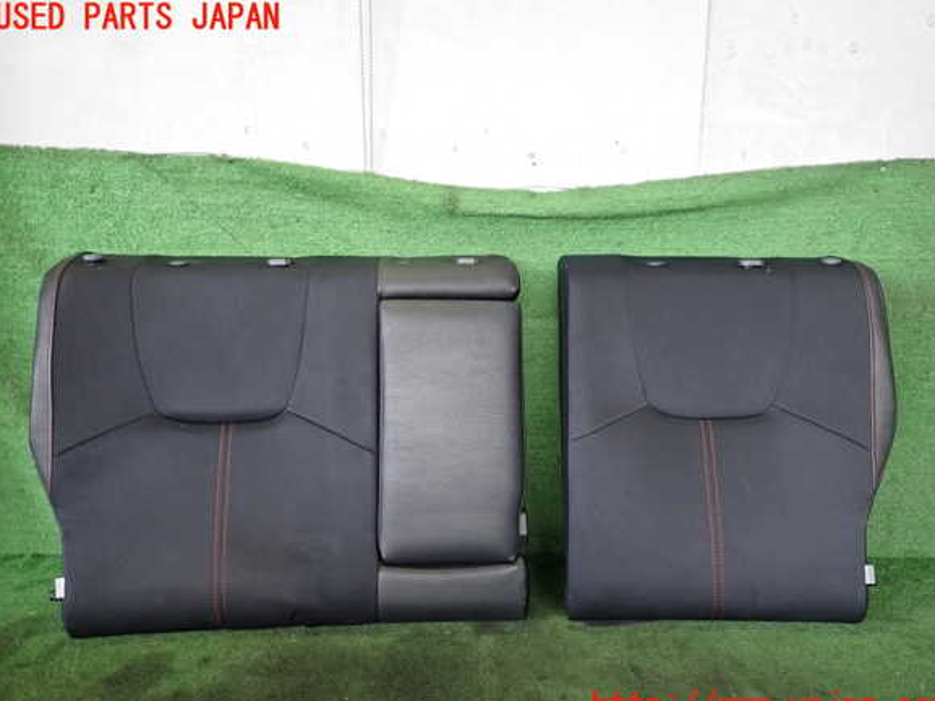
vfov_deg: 53.1
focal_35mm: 26
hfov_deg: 67.3
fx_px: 702
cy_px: 363
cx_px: 472
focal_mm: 4.5
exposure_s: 1/30
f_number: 2
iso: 200
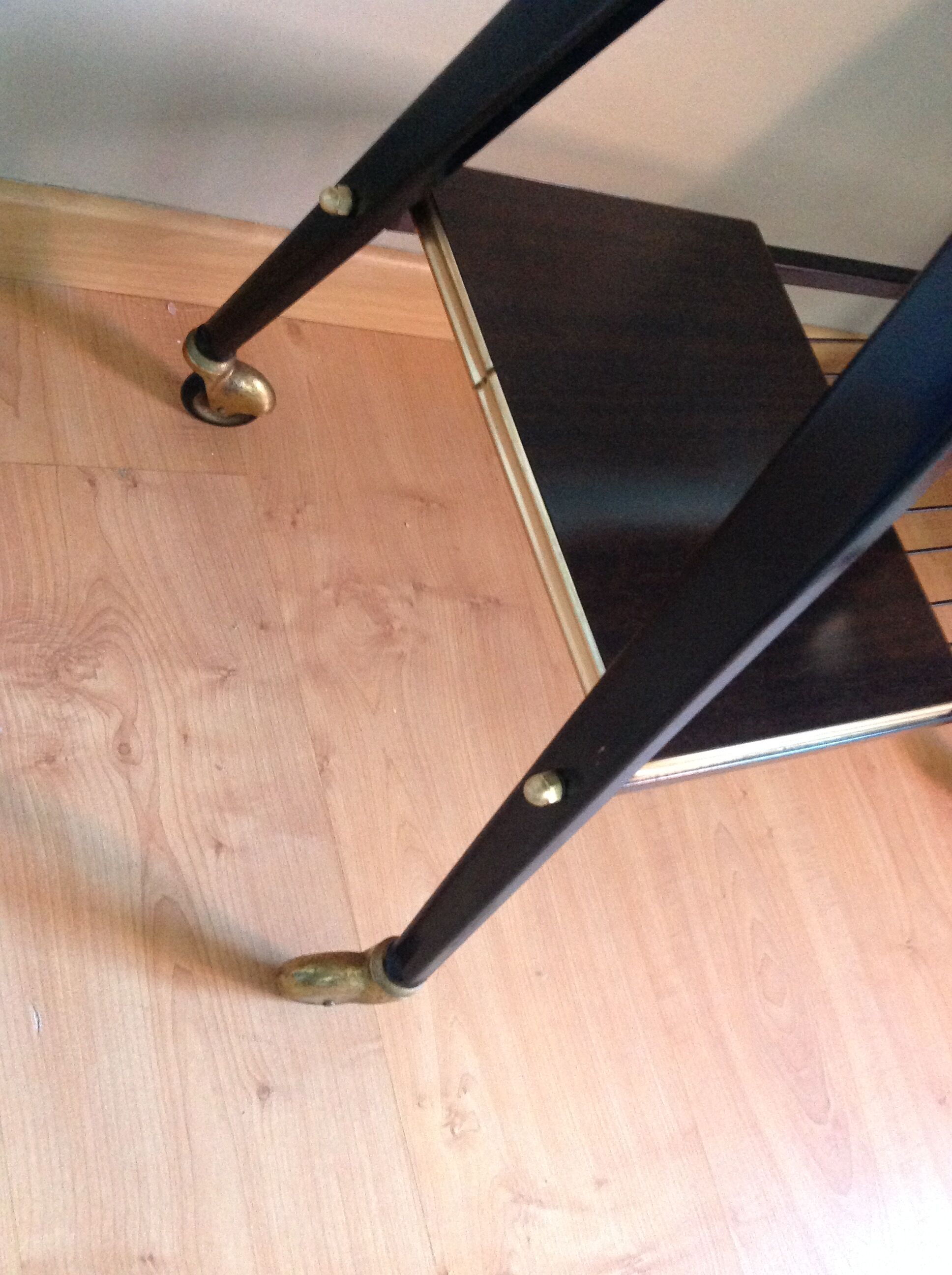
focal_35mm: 35
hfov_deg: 40.6
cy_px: 638
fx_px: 1287
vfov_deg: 52.7
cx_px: 476
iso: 500
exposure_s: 1/15
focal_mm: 4.28
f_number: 2.4
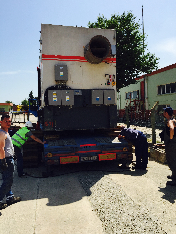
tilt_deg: -0.4
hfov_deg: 48.2
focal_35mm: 29
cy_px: 117
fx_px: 197
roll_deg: +2.1
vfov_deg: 61.7
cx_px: 88
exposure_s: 1/2475
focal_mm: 4.15
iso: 32
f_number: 2.2
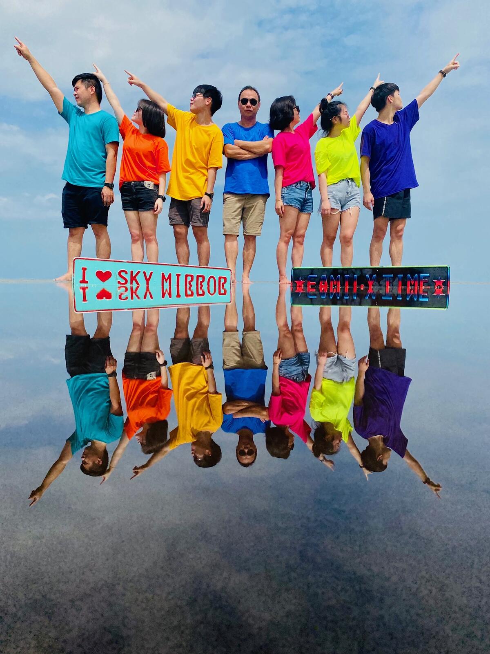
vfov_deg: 67.3
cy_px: 327
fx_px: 491
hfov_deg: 53.1
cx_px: 245
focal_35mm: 26
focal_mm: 4.25
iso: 32
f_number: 1.8
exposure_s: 1/8197
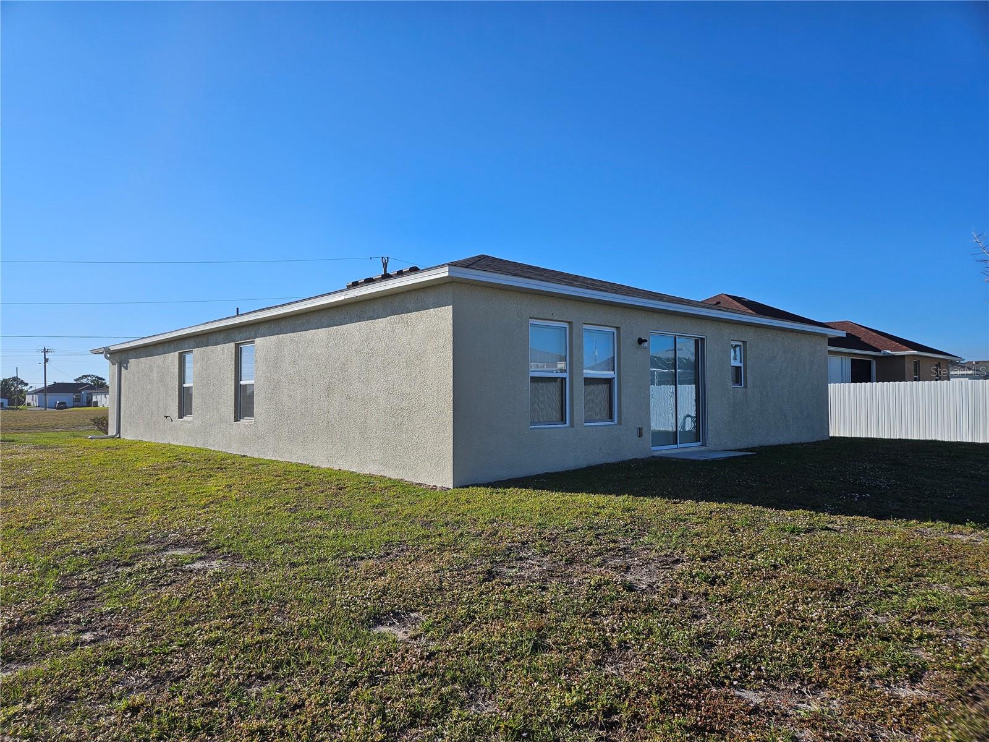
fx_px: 657
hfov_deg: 73.9
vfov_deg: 58.9
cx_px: 494
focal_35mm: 23
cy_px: 371
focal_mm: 5.4
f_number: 1.8
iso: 25
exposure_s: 1/2643
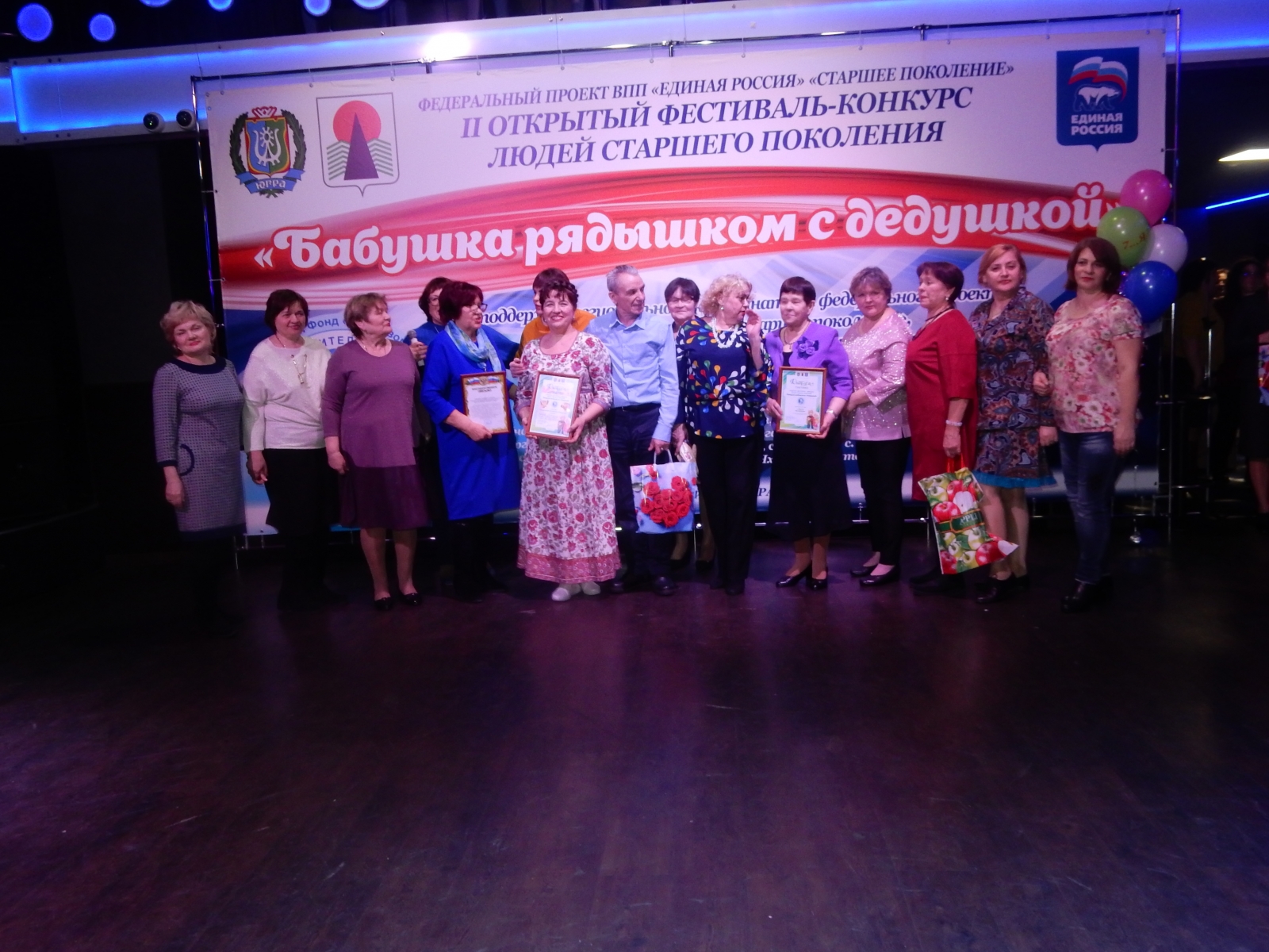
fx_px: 1100
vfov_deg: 46.8
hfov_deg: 60.0
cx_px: 634
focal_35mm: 30
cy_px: 476
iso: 320
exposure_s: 1/30
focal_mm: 5.4
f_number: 4
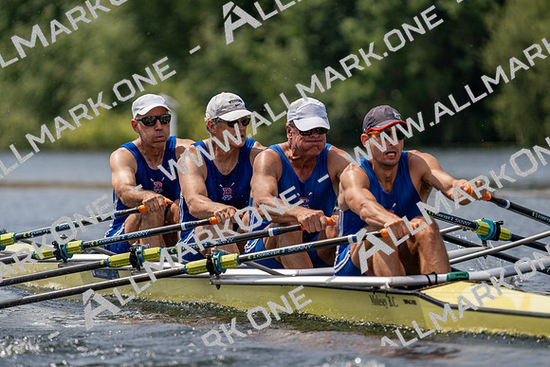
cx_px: 275
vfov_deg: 3.4
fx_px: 6112
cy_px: 184
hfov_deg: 5.2
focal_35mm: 400
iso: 200
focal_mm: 400
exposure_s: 1/1600
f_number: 6.3
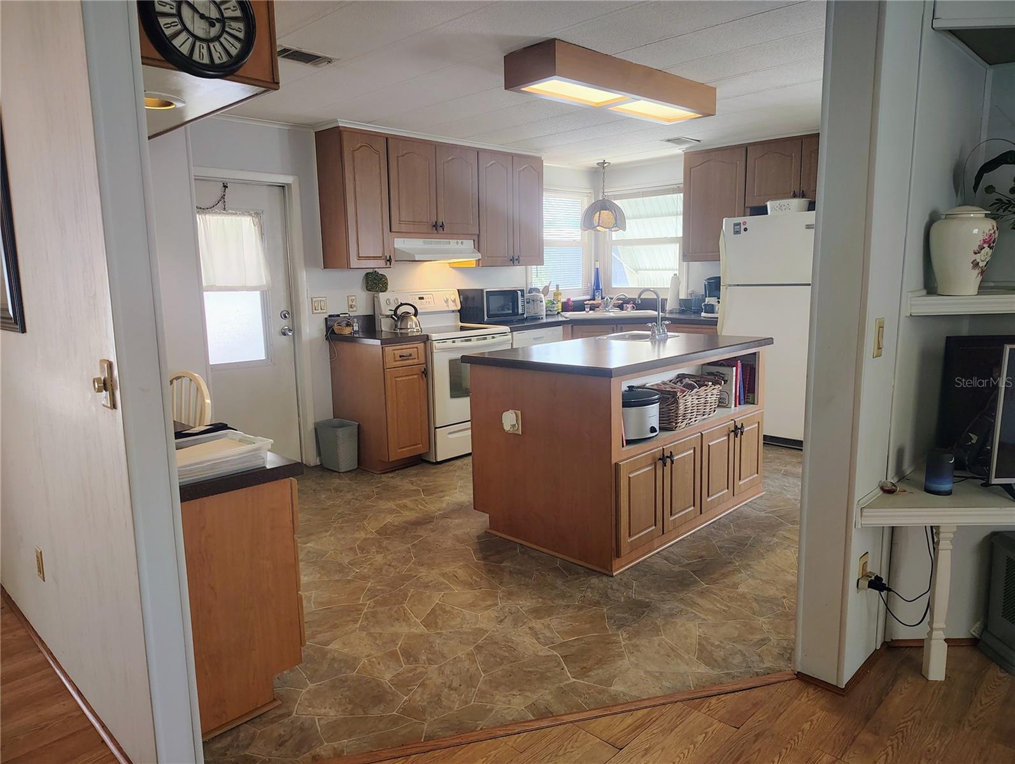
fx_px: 705
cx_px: 508
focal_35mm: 24
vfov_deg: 56.9
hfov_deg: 71.5
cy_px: 382
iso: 634
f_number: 1.8
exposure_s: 1/60
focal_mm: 5.56
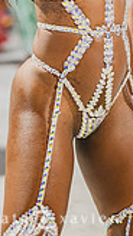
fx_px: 905
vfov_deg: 14.3
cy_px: -79
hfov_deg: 8.4
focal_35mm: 144
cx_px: 40
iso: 1600
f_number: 1.3
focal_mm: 50
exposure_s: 1/1000
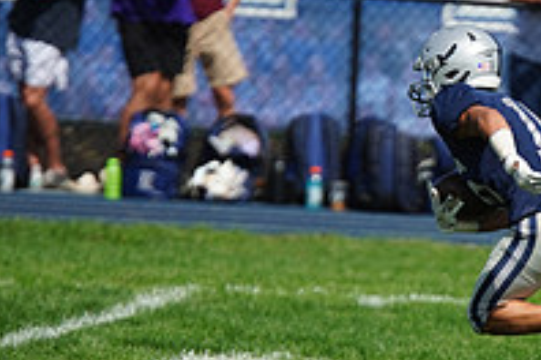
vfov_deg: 1.6
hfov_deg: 2.3
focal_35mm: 878
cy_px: 190
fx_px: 13193
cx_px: 459
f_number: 2.8
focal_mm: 300
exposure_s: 1/6400
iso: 400
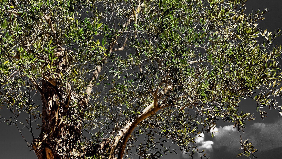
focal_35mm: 191
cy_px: 127
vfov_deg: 6.3
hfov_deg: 11.3
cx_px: 174
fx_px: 1428
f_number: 8
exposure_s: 1/640
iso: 100
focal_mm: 70
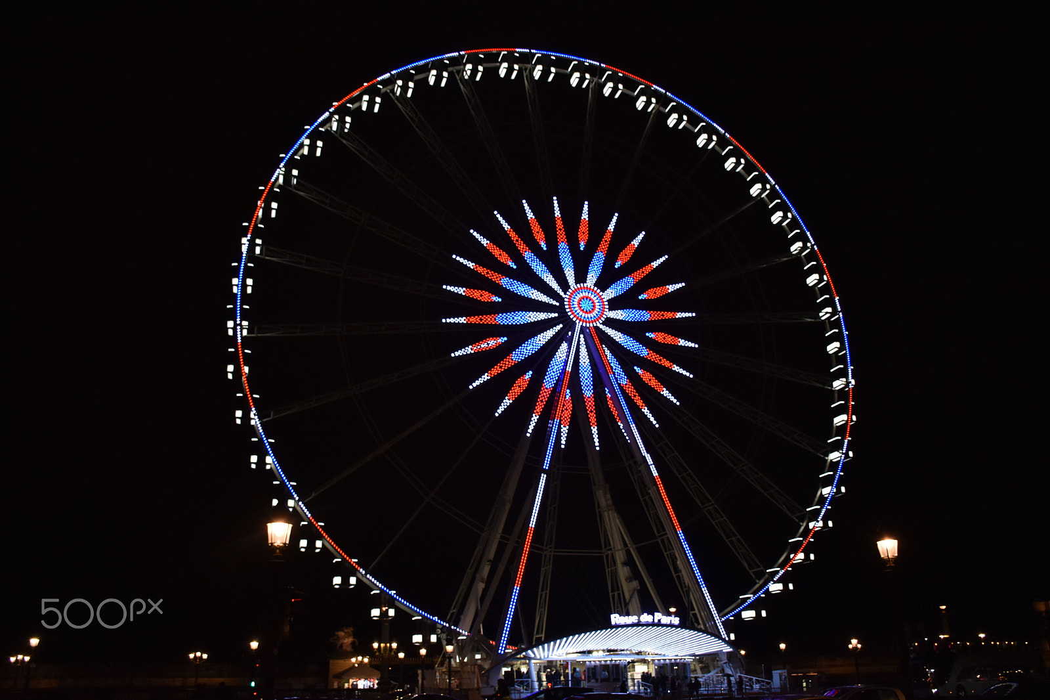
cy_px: 350
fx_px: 875
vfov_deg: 43.6
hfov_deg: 61.9
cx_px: 525
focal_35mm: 30
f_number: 3.5
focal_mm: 20
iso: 800
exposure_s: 1/200
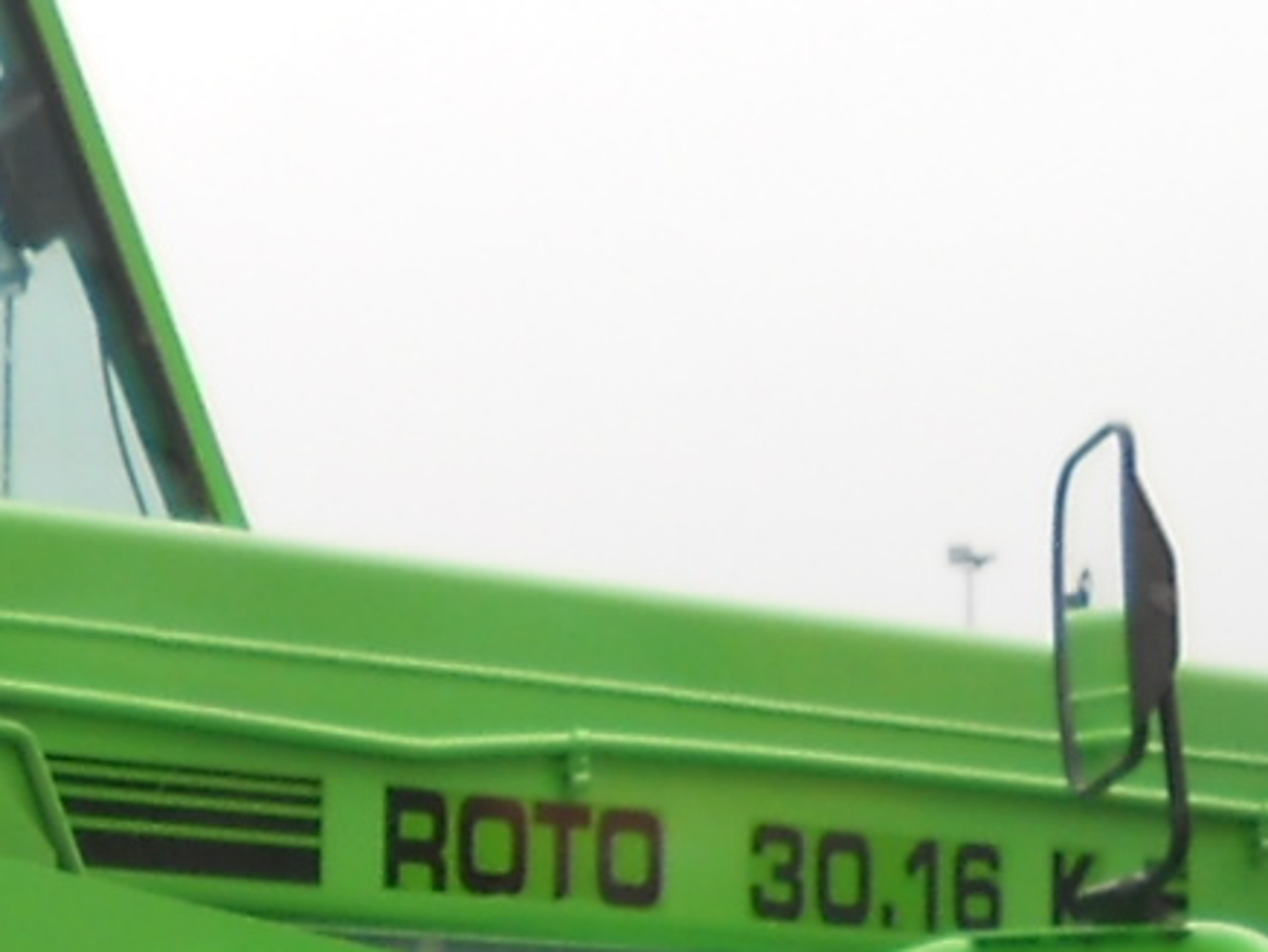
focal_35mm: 192
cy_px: 1312
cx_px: -566
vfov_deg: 7.6
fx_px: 7035
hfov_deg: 10.0
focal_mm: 6.72
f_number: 3.1
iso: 80
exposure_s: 1/40
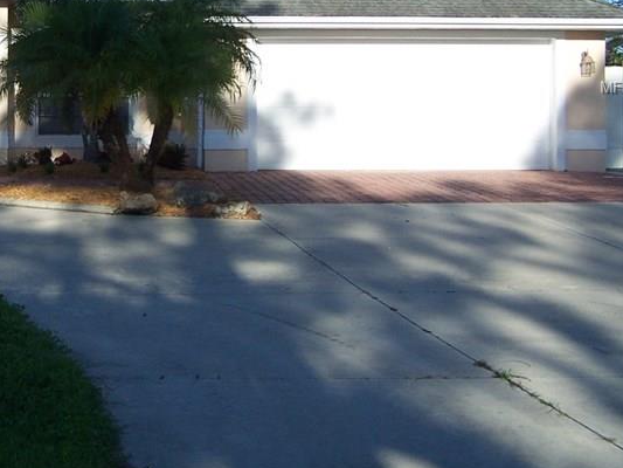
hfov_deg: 25.9
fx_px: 1314
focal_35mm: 73
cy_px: 88
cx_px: 72
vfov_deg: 19.9
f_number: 2.8
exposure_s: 1/1000
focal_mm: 6.3
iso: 80
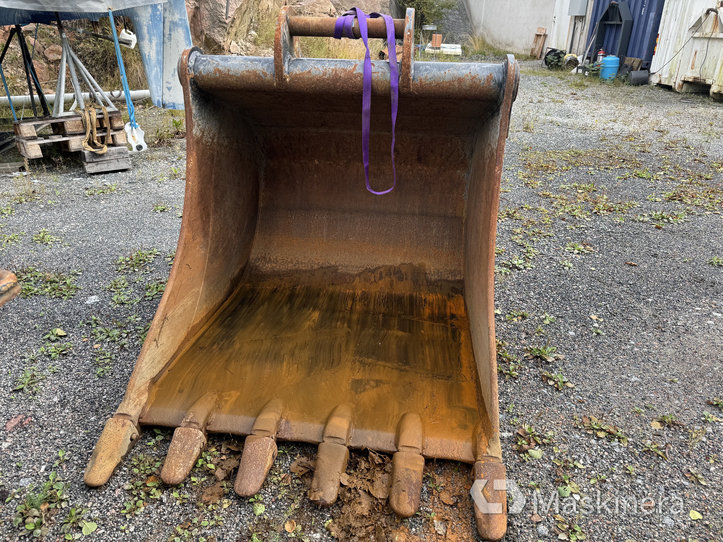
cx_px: 362
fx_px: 501
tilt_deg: -26.6
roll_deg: -0.2
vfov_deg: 56.8
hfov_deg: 71.6
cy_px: 271
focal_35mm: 24
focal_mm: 6.76
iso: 80
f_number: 1.78
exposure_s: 1/678
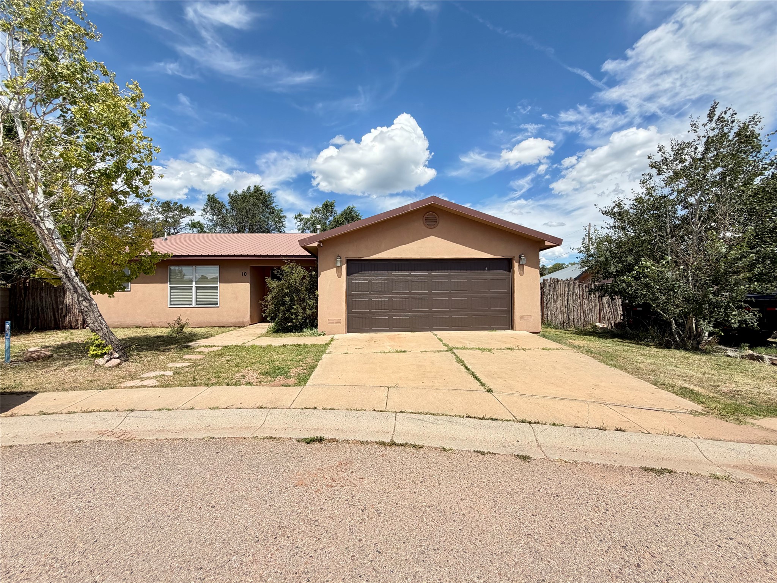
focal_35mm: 14
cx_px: 388
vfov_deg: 85.7
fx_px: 314
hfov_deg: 102.1
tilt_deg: +0.7
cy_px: 292
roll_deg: -0.2
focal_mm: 2.22
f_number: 2.2
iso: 32
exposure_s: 1/770
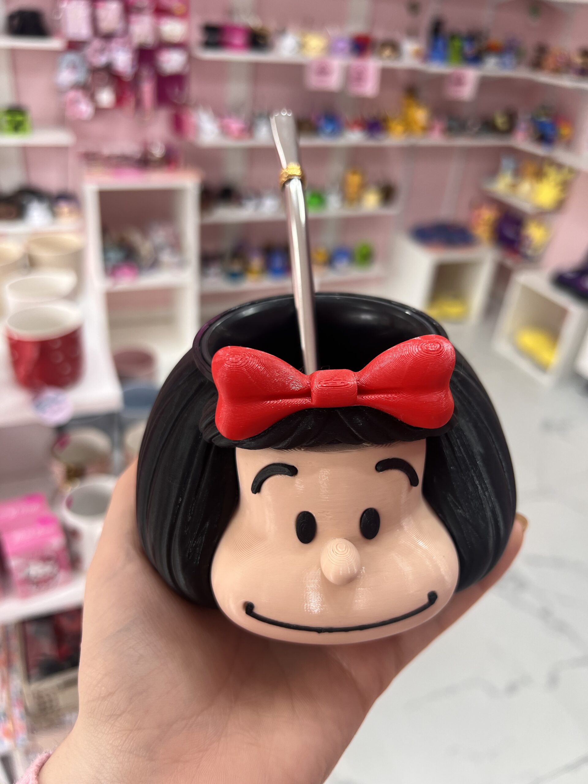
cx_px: 294
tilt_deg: -31.3
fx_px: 589
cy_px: 392
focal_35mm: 26
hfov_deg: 53.1
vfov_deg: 67.3
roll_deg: -6.0
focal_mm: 5.7
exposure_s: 1/121
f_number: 1.5
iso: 32
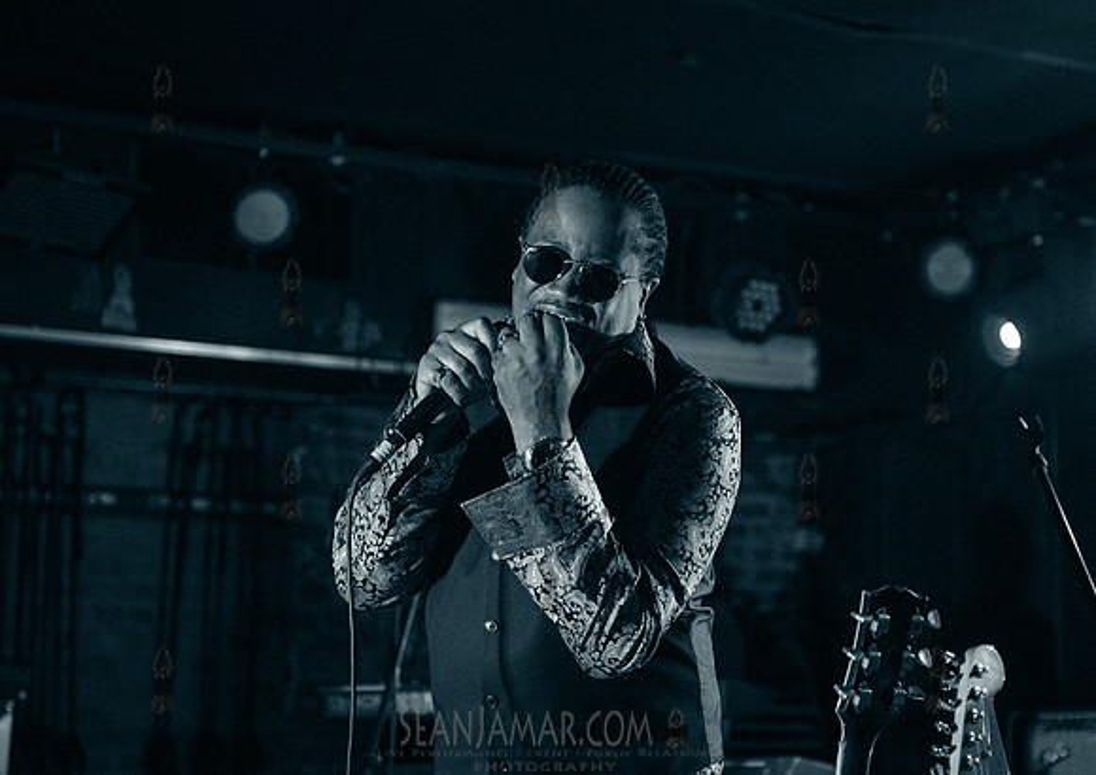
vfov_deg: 18.4
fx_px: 2395
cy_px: 374
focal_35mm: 77
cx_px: 572
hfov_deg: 25.8
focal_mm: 58
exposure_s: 1/320
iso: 4000
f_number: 2.8
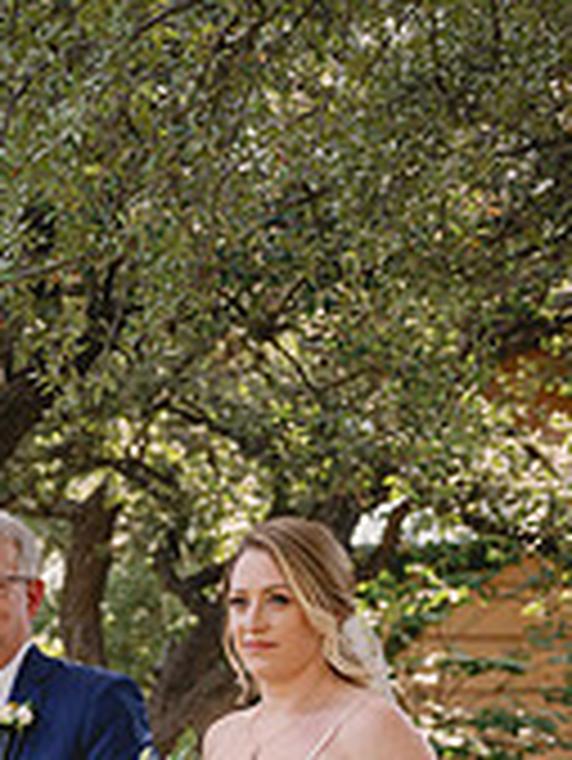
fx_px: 2244
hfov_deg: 14.5
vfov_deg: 18.4
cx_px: 151
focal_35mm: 102
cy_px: 872
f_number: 2.8
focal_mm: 40
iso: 125
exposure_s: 1/800
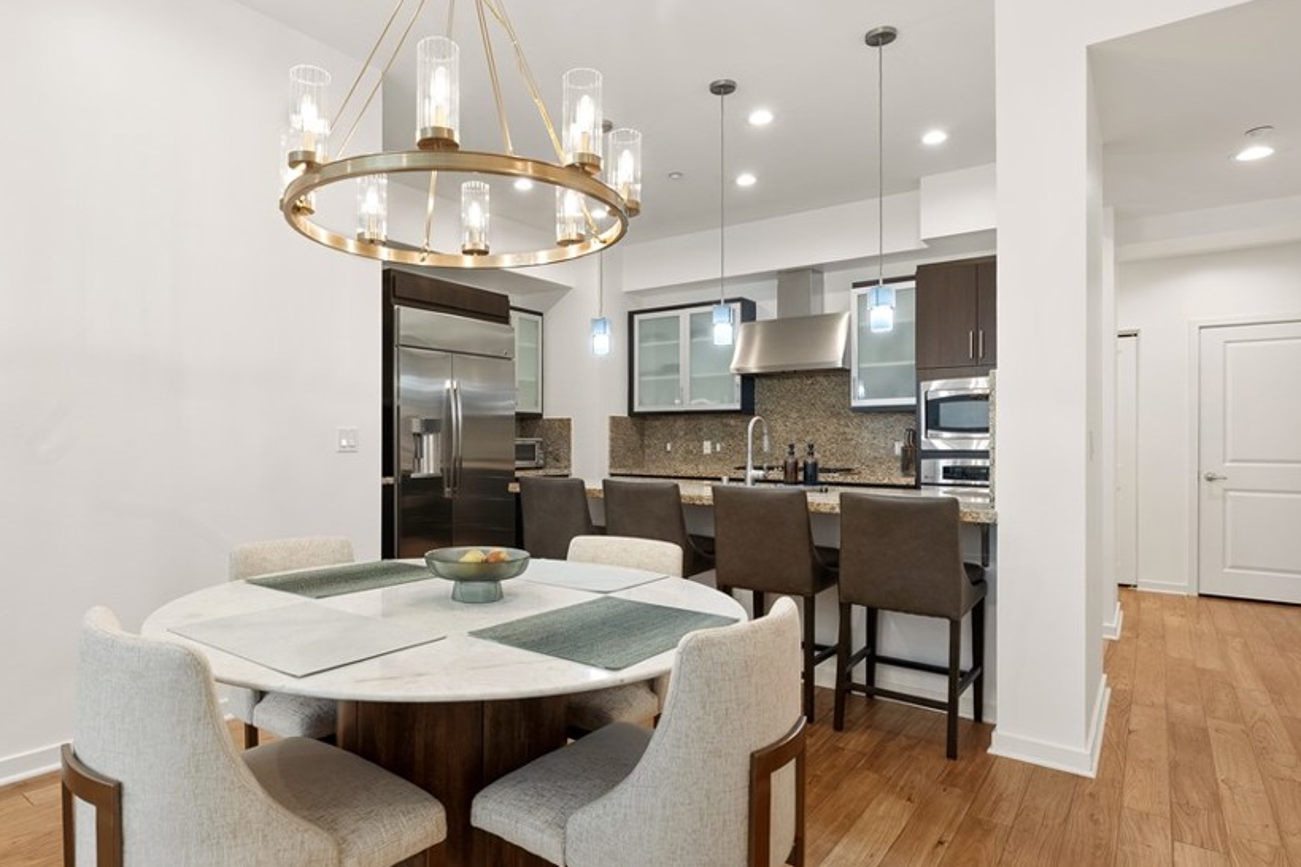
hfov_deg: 83.4
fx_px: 723
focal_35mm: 20
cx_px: 554
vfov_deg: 61.9
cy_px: 460
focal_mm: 16
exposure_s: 1/2
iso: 320
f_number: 9
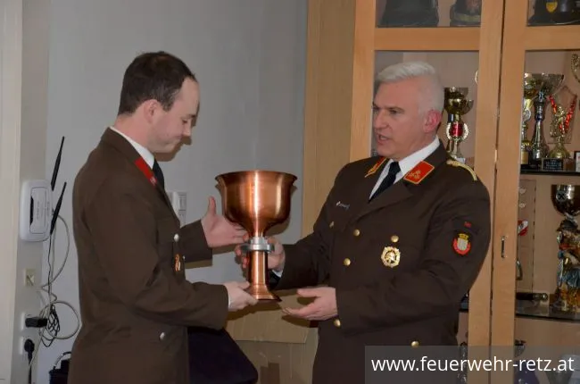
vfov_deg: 13.8
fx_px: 1591
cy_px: 192
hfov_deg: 20.7
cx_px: 290
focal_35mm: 99
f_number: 5.3
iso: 3200
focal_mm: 66
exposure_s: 1/60
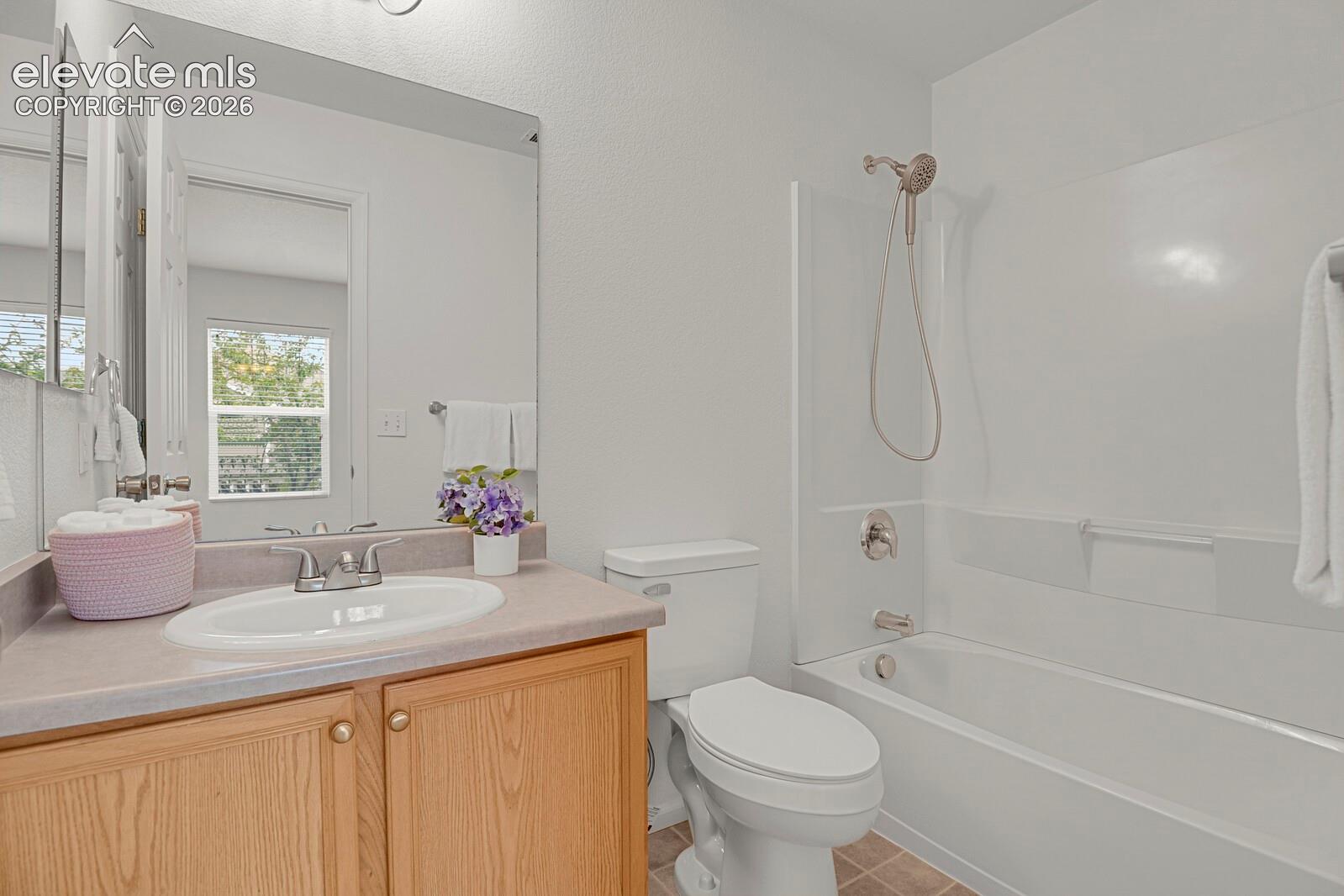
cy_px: 448
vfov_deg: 70.4
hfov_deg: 93.3
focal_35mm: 17
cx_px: 672
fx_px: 635
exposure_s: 2.5
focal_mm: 17
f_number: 6.3
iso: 250
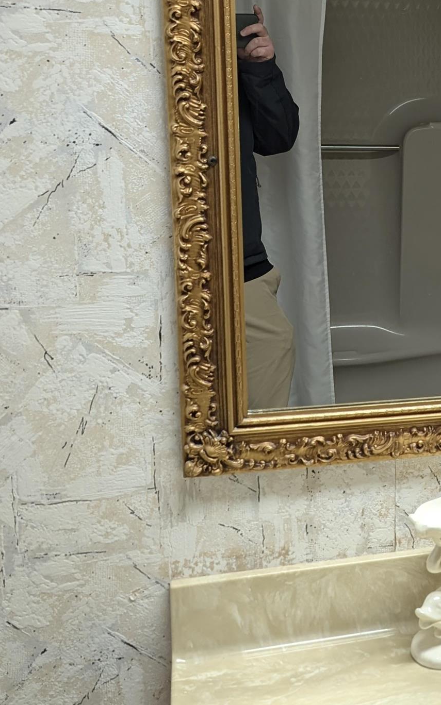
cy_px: 286
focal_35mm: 57
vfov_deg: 35.6
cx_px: 689
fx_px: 1096
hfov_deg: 19.4
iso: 47
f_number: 1.68
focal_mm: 6.9
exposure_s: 1/120
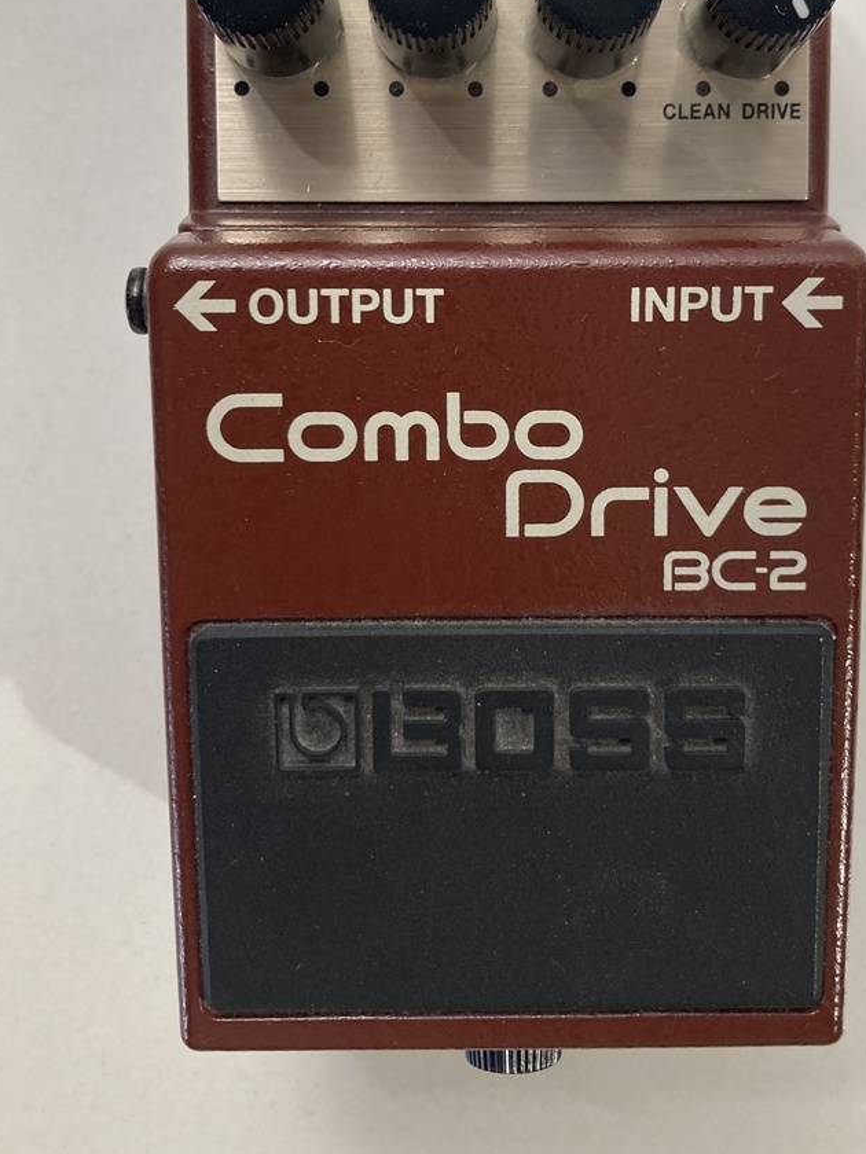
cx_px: 522
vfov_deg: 46.2
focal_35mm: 40
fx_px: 1334
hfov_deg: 35.8
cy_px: 409
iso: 100
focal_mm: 3.99
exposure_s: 1/60
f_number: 1.8
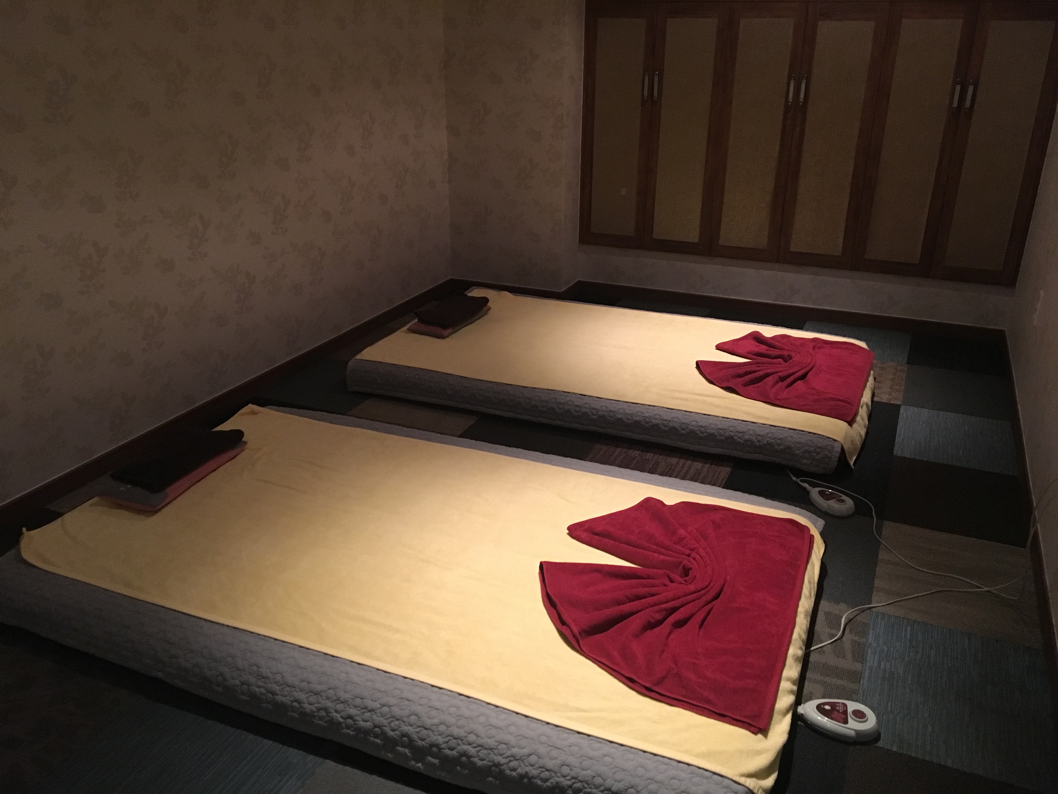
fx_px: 886
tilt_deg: -21.9
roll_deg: +0.5
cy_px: 397
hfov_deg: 61.7
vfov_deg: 48.2
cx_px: 529
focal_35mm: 29
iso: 200
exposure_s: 1/20
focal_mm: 4.15
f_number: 2.2
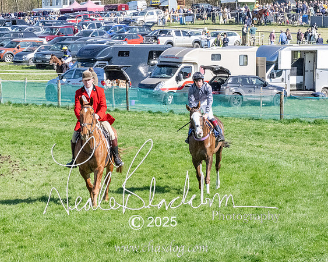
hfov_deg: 7.9
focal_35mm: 246
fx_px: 2388
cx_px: 149
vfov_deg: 6.3
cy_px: 168
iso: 4000
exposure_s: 1/1600
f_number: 20
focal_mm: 165
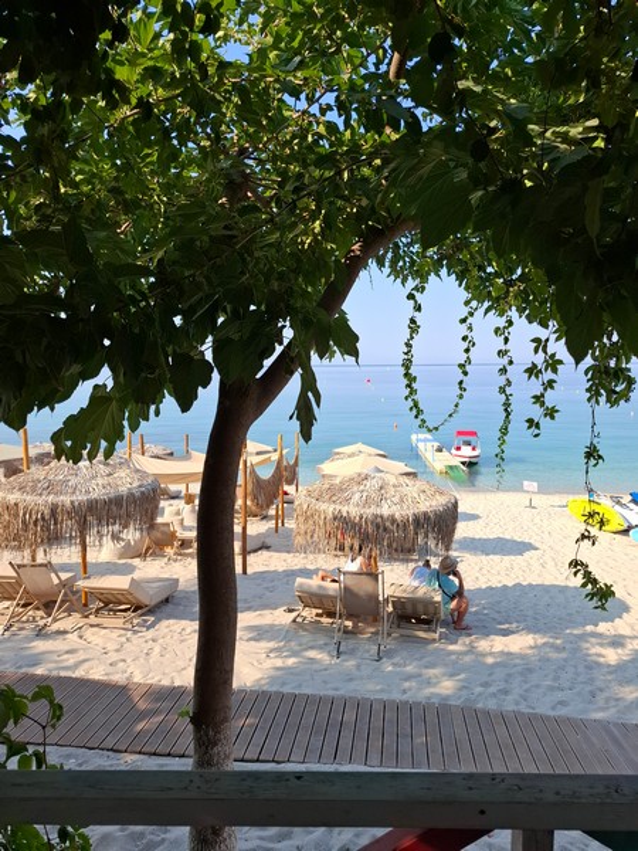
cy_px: 426
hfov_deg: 58.9
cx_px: 319
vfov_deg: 73.9
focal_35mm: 23
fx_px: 565
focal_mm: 5.54
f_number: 1.8
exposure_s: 1/1155
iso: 50
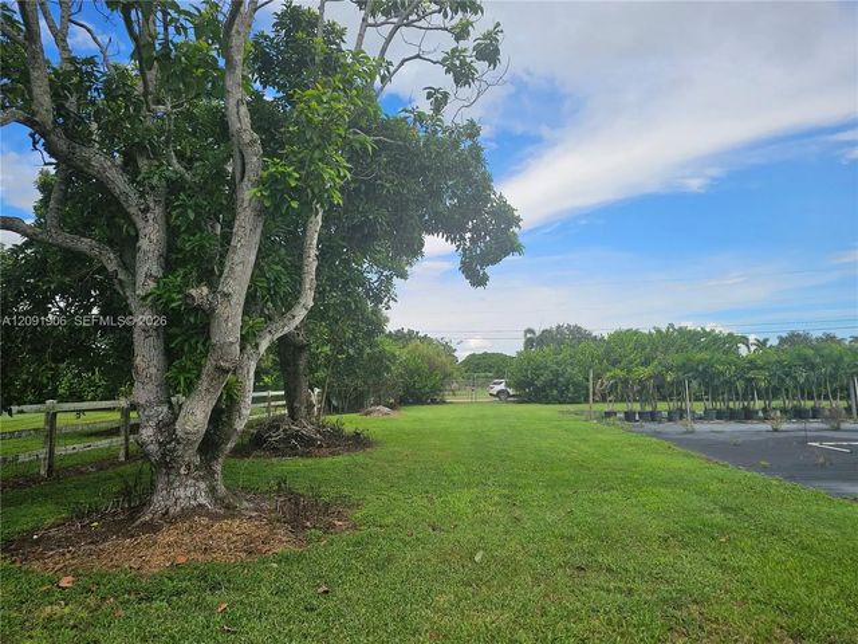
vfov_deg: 58.9
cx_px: 429
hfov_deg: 73.9
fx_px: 570
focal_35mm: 23
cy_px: 322
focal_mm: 6.3
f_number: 1.7
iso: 10
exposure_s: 1/728
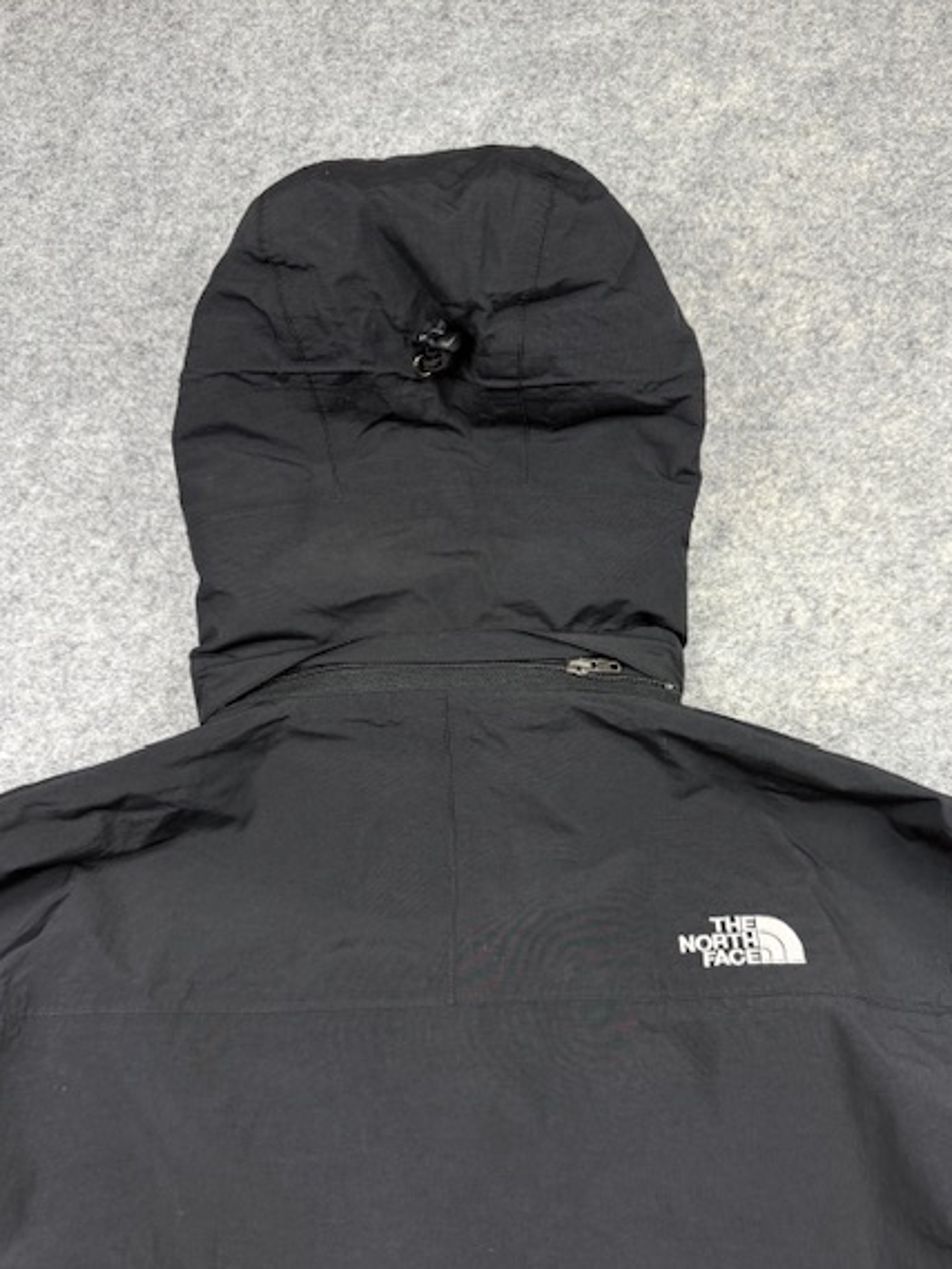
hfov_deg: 51.4
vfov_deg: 65.1
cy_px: 703
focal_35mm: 27
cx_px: 493
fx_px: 990
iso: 160
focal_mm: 6.76
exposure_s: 1/121
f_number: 1.78
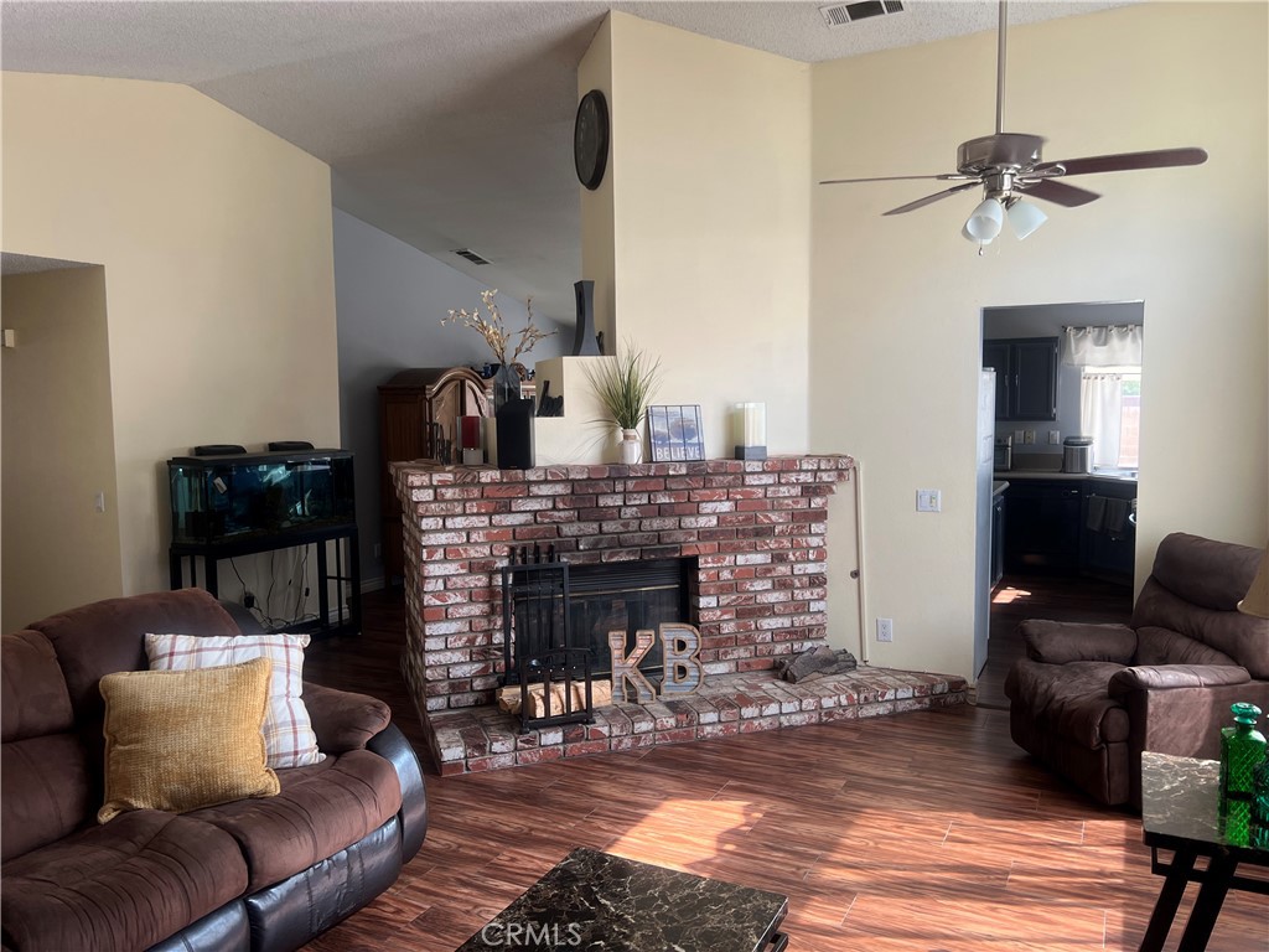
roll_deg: +0.6
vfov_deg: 53.1
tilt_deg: -4.9
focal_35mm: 26
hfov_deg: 67.3
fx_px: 953
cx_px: 634
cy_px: 476
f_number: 1.5
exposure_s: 1/121
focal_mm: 5.7
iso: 40
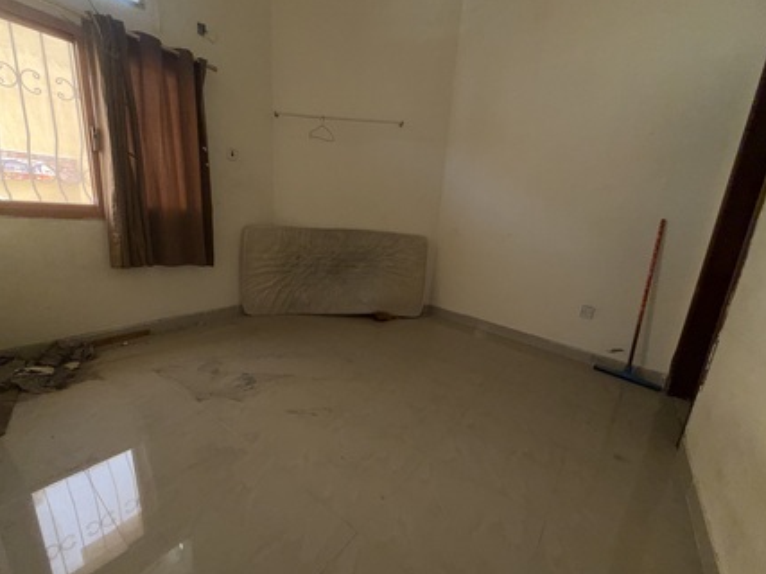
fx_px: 332
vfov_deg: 81.7
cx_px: 378
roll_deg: -3.3
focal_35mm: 15
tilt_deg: -13.8
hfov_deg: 98.2
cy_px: 297
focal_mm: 2.22
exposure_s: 1/66
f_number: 2.2
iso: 64
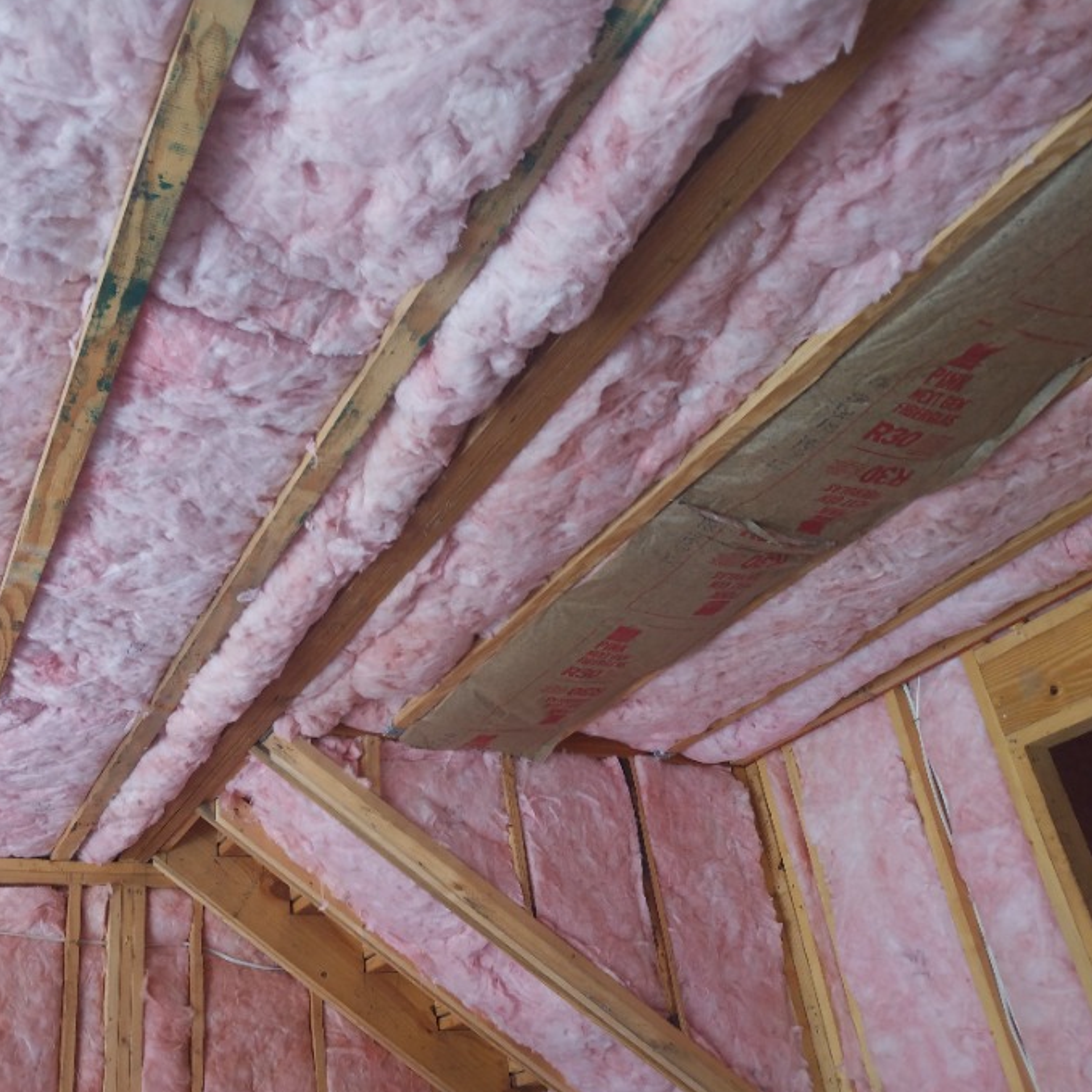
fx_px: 857
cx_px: 374
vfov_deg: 65.0
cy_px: 551
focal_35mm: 24
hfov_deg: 63.6
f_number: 2
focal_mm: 3.54
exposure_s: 1/128
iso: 100
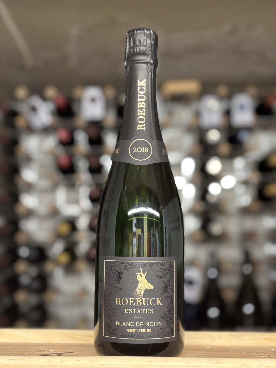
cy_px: 184
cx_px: 138
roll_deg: +0.2
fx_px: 553
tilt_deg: +5.0
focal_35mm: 52
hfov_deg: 28.0
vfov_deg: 36.8
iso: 200
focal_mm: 5.96
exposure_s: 1/33
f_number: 1.6
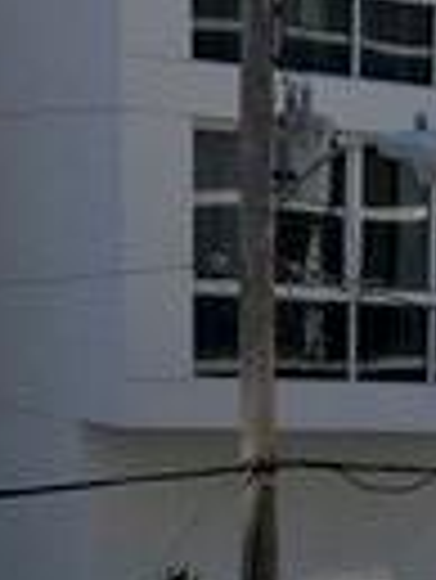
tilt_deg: -12.8
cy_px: 922
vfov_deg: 13.2
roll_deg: -2.8
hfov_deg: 10.3
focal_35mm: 139
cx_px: 665
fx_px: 2330
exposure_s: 1/1018
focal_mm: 3.99
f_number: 1.8
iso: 20
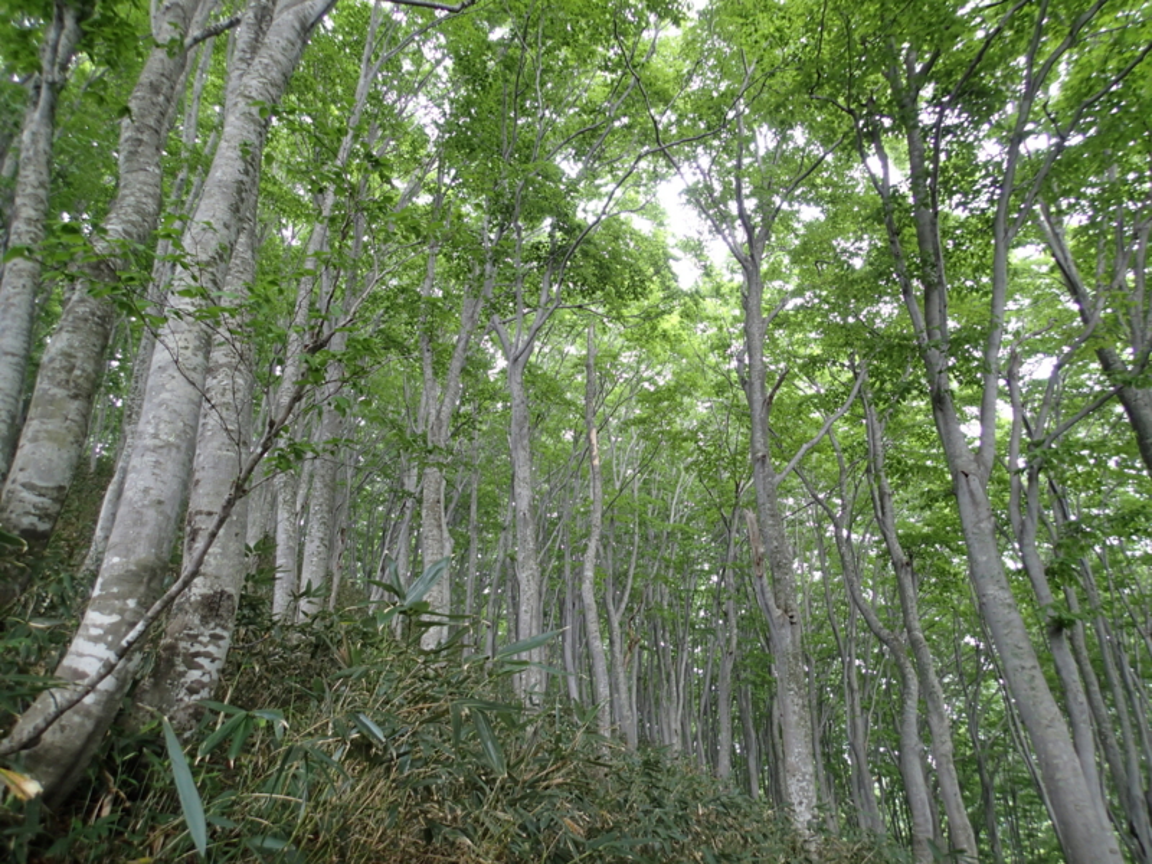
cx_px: 576
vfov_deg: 54.9
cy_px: 432
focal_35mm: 25
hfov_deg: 69.4
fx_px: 832
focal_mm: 4.5
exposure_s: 1/60
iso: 125
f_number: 2
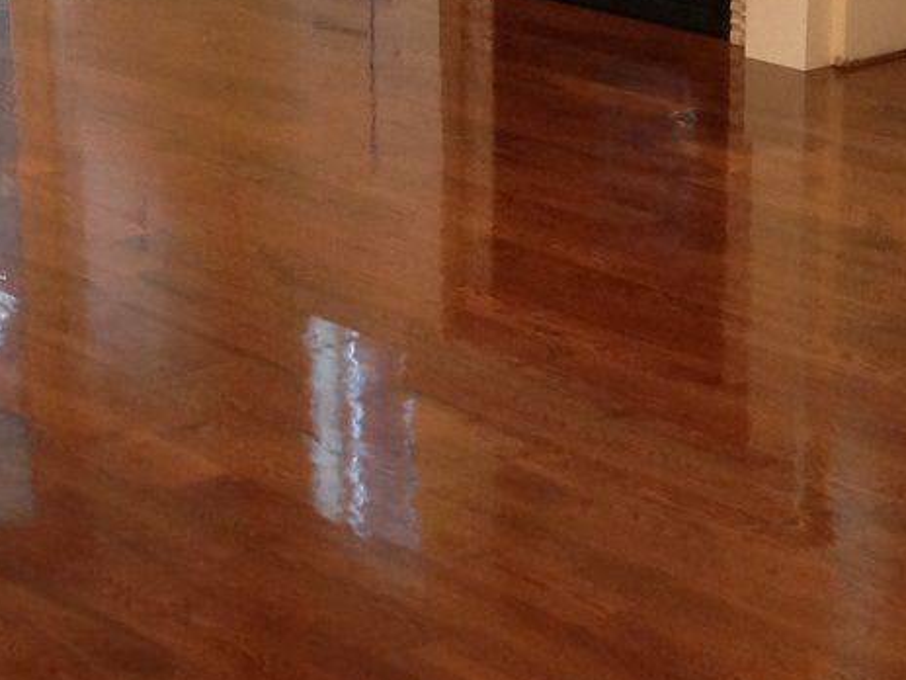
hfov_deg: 17.0
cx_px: 422
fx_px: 3036
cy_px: 369
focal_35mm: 116
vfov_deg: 12.8
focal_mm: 4.13
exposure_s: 1/20
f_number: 2.4
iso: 160
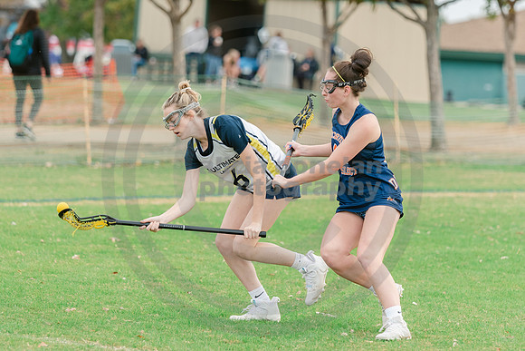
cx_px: 291
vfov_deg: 6.2
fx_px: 3212
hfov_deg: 9.3
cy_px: 161
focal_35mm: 220
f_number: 2.8
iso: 400
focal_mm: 135
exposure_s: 1/1250
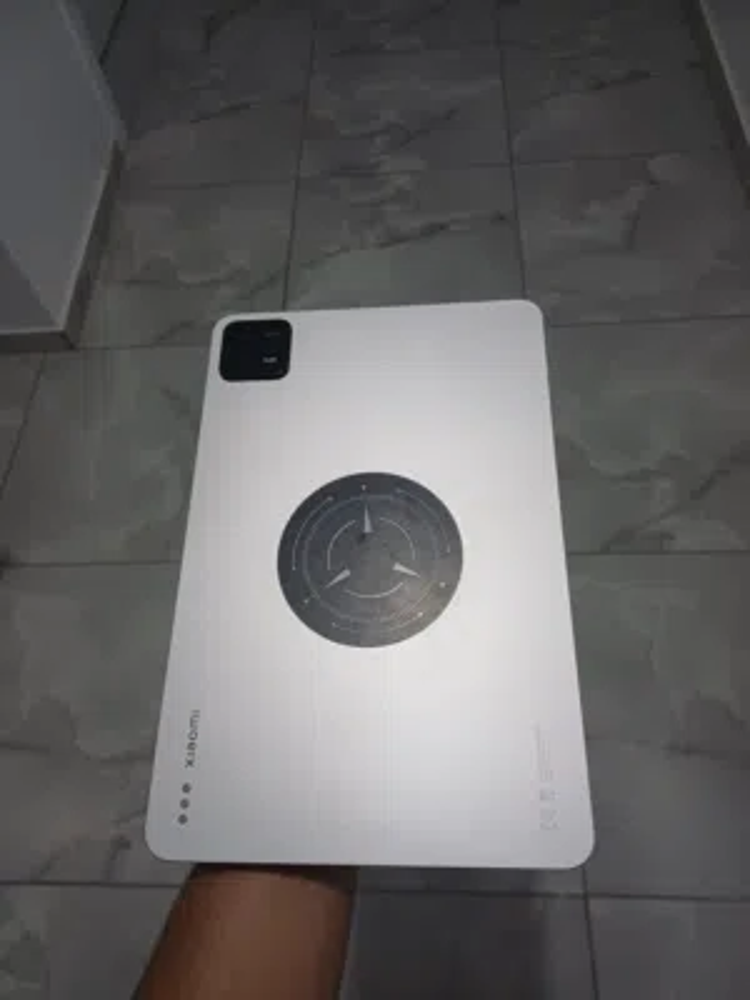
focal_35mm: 25
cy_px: 500
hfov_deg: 54.9
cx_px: 375
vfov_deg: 69.4
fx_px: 722
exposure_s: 1/33.3
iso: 320
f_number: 1.8
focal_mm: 4.65
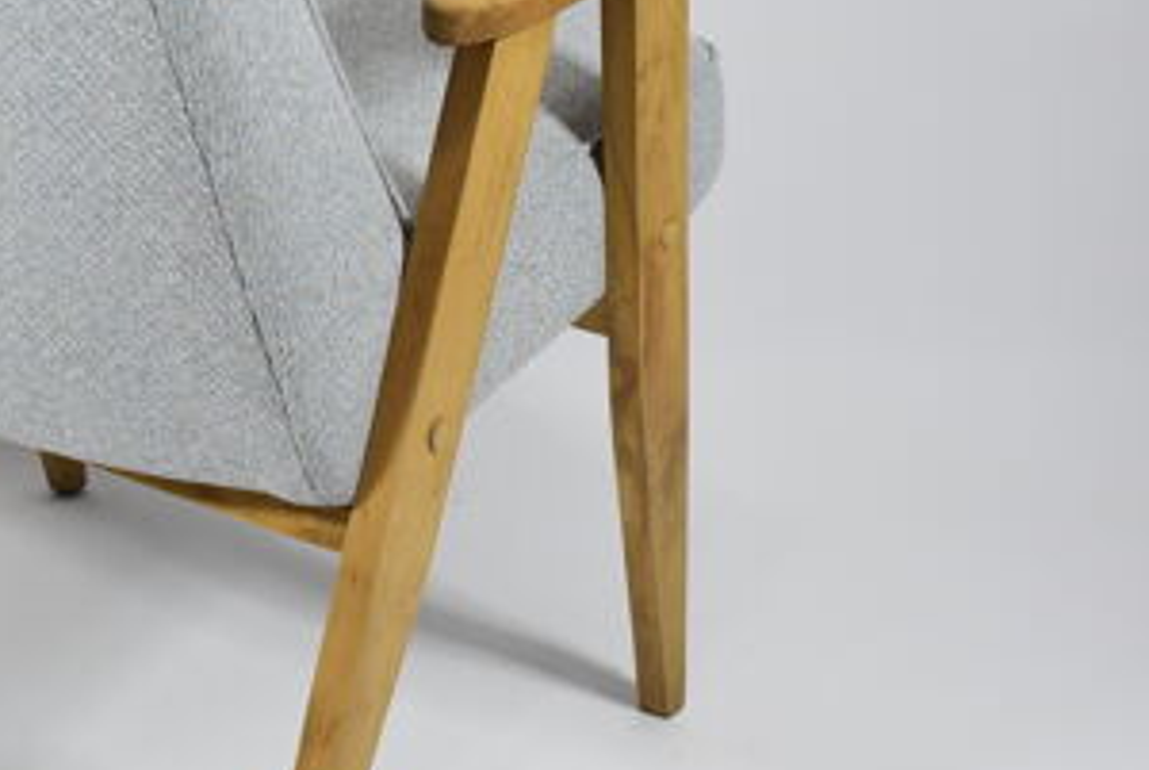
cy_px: 308
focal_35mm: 87
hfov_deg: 22.9
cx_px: 157
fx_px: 2781
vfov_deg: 15.7
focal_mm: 29
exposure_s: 1/125
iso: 800
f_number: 4.2
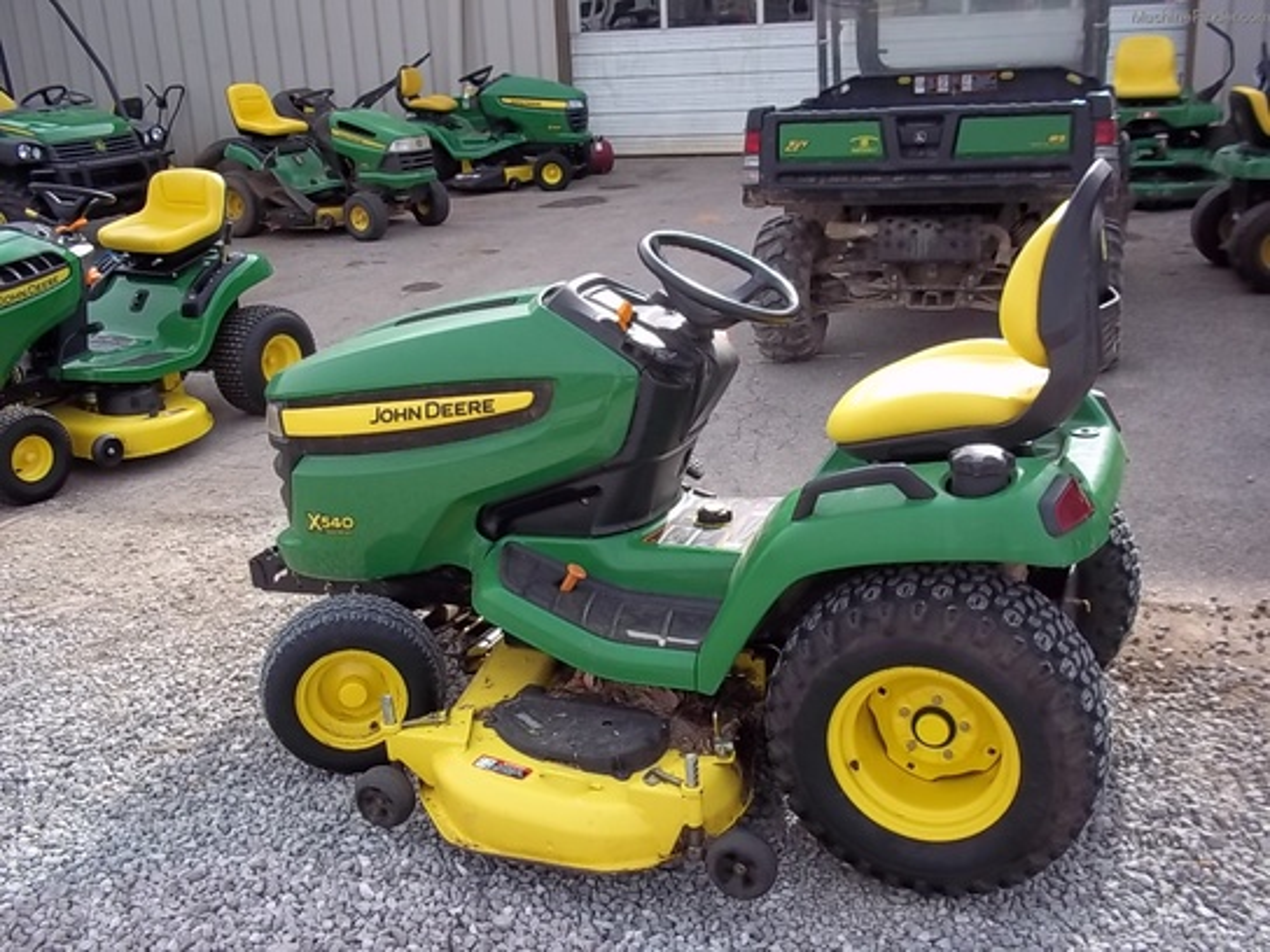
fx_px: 1321
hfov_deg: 51.4
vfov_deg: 39.7
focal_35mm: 36
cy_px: 476
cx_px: 635
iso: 80
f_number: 3.1
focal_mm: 6.5
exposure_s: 1/400
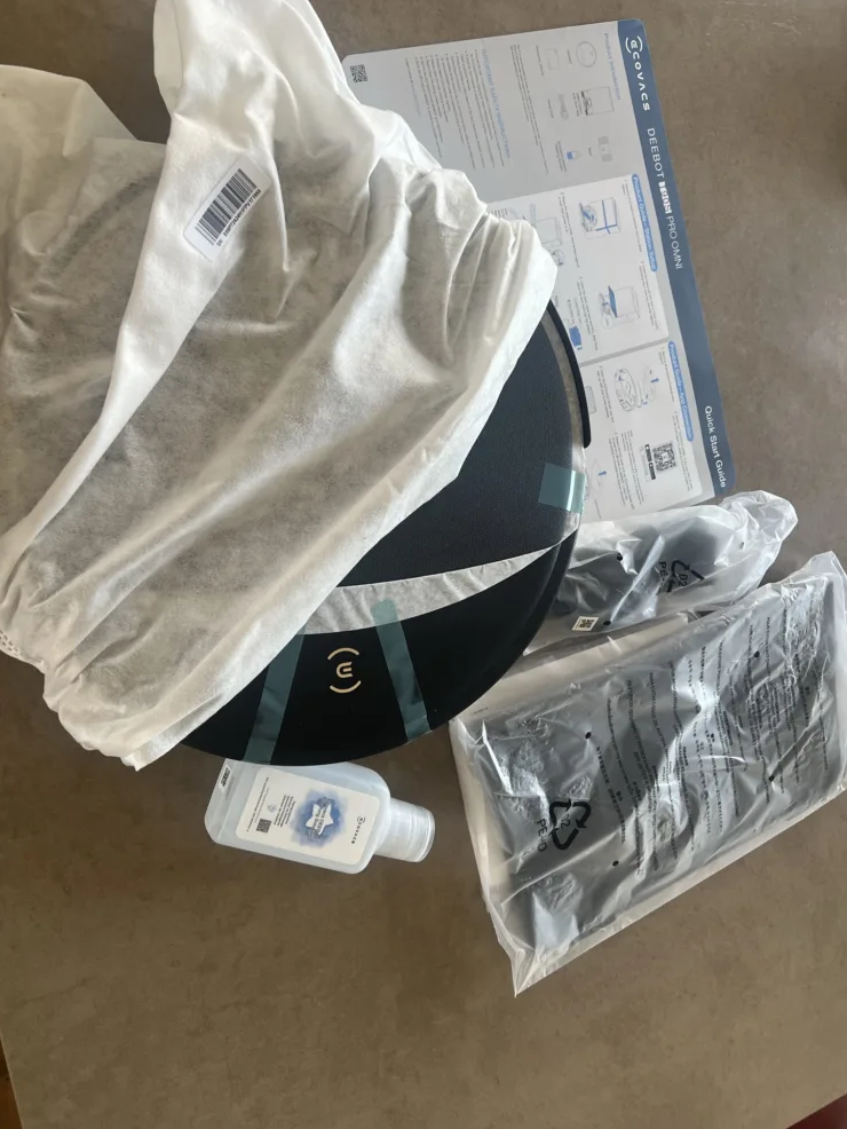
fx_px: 880
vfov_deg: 65.3
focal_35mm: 27
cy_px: 548
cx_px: 413
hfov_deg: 51.4
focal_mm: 5.7
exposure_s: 1/121
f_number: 1.5
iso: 80
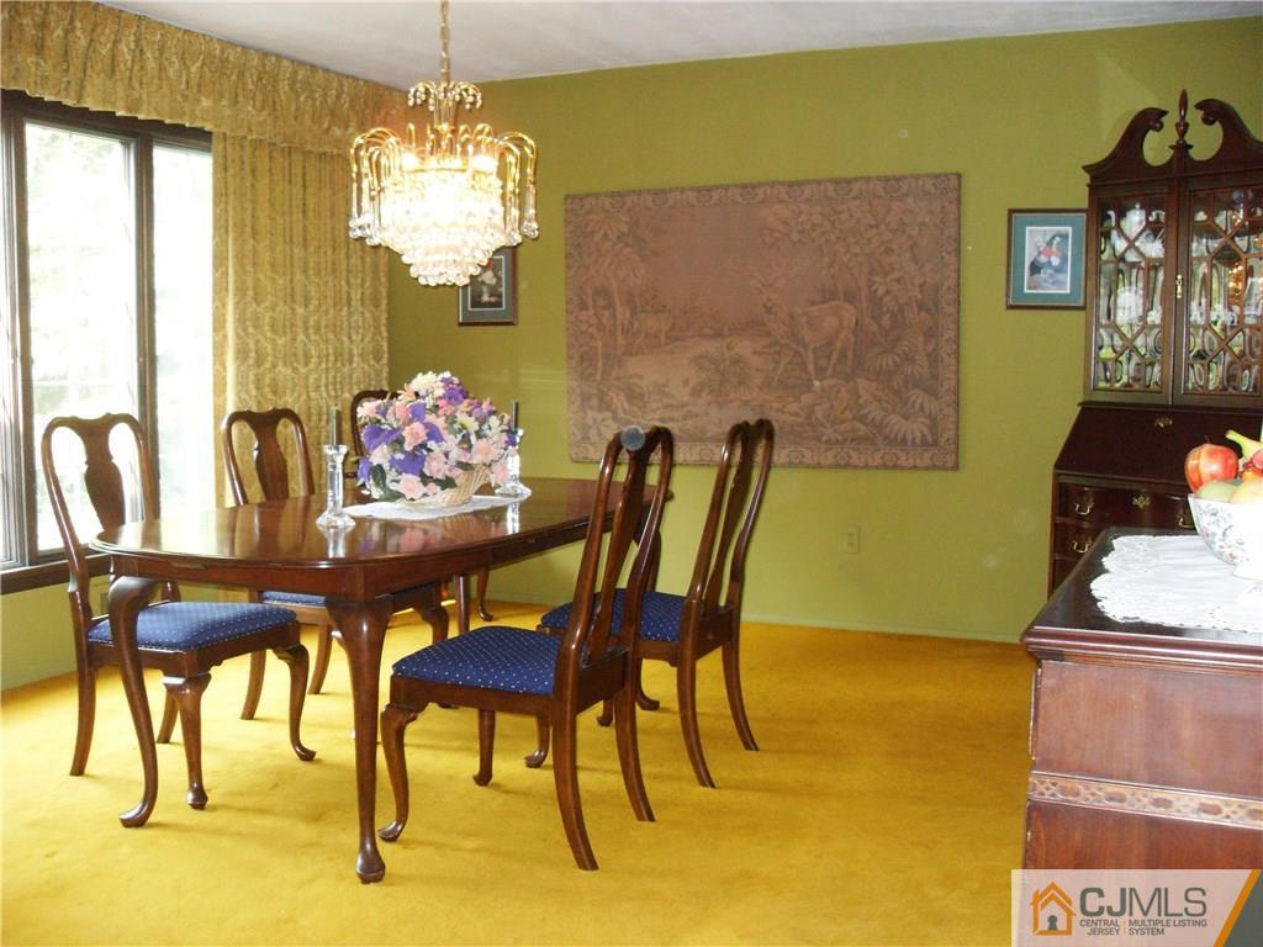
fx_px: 1241
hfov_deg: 54.0
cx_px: 632
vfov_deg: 41.8
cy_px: 474
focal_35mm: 34
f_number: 2.8
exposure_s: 1/45
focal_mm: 6.3
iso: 400
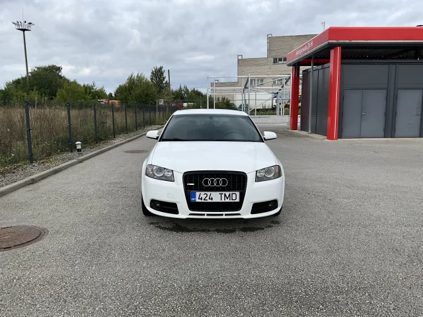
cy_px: 158
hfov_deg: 61.7
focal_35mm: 29
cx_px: 212
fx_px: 354
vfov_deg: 48.2
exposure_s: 1/855
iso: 25
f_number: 1.8
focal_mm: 3
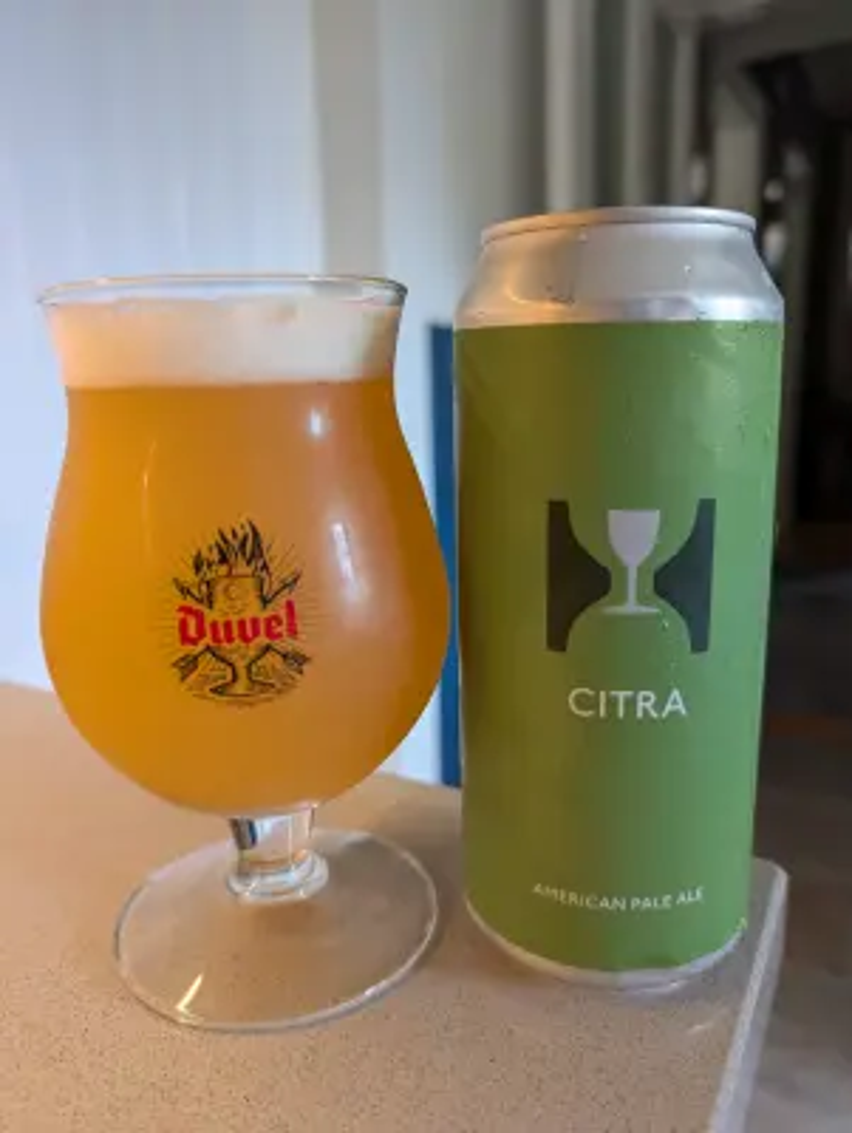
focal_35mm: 24
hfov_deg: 56.9
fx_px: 786
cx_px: 426
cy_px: 566
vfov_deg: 71.5
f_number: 1.68
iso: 265
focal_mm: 6.9
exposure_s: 1/79.5
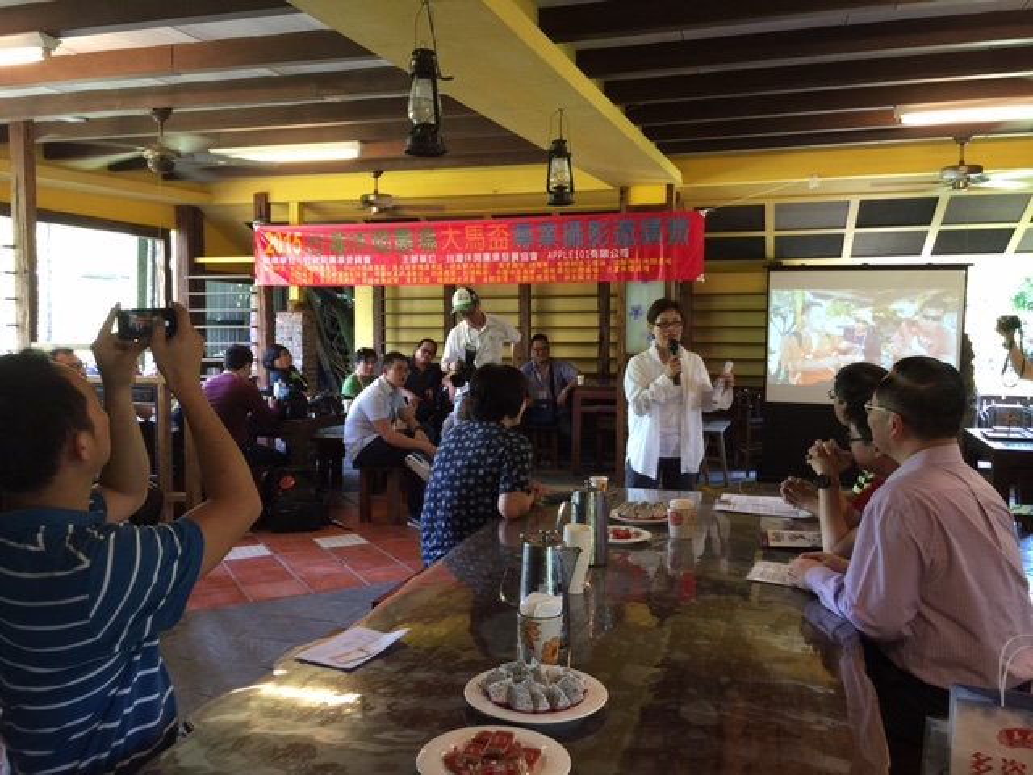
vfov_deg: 48.2
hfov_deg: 61.7
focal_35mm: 29
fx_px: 865
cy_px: 388
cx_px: 516
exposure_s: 1/15
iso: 50
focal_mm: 4.15
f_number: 2.2
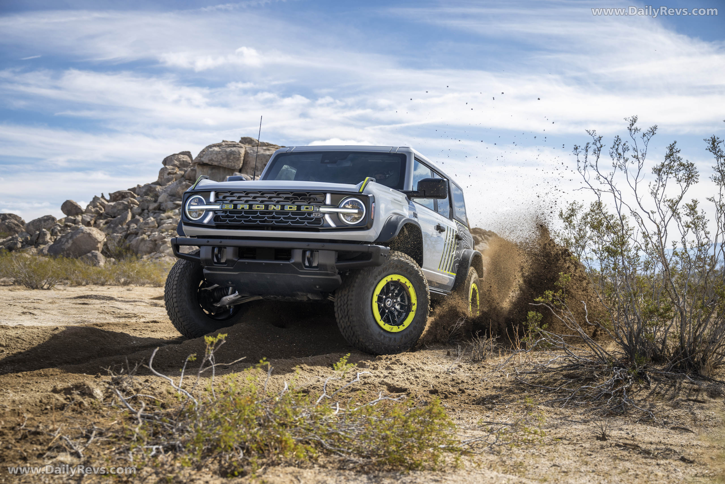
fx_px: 1027
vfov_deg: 26.5
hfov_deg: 38.9
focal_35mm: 51
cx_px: 362
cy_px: 242
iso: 100
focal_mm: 51
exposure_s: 1/400
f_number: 4
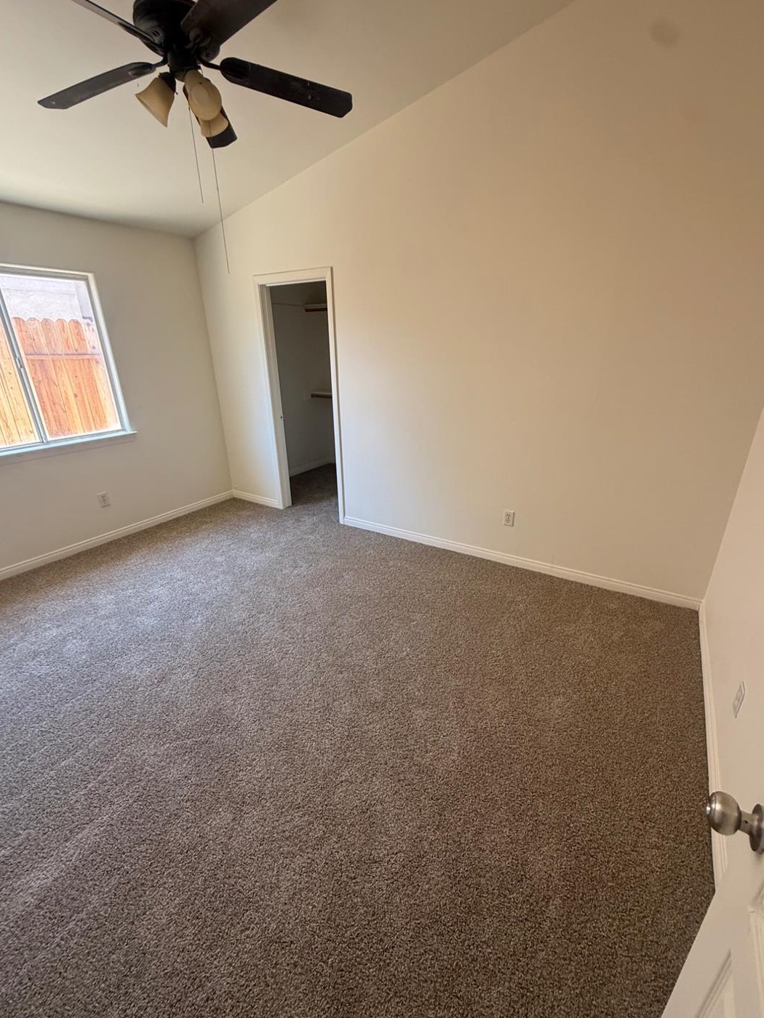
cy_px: 525
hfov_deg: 81.7
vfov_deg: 98.1
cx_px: 390
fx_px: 441
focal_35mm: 15
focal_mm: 2.22
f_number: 2.2
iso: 160
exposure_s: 1/99
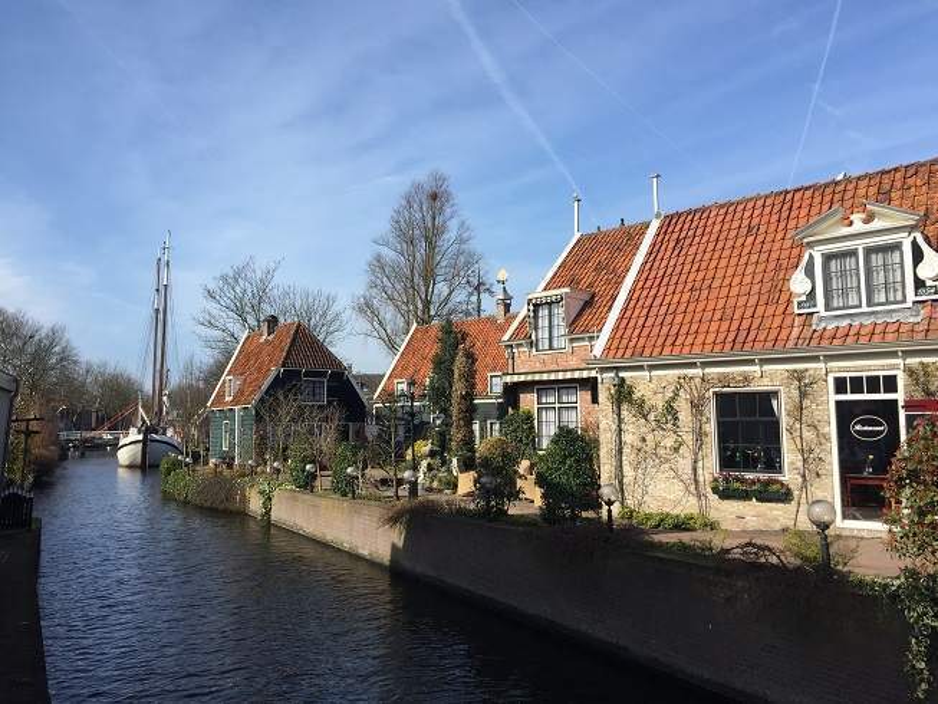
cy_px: 352
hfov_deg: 61.7
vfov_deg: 48.2
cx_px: 469
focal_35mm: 29
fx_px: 786
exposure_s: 1/1582
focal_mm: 4.15
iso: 32
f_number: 2.2
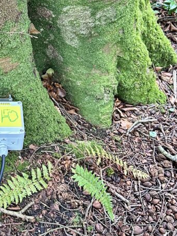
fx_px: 402
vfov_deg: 32.4
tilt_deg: -44.8
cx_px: -18
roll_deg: -0.6
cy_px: 73
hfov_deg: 23.3
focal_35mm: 59
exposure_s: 1/60
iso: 250
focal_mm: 5.7
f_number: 1.5
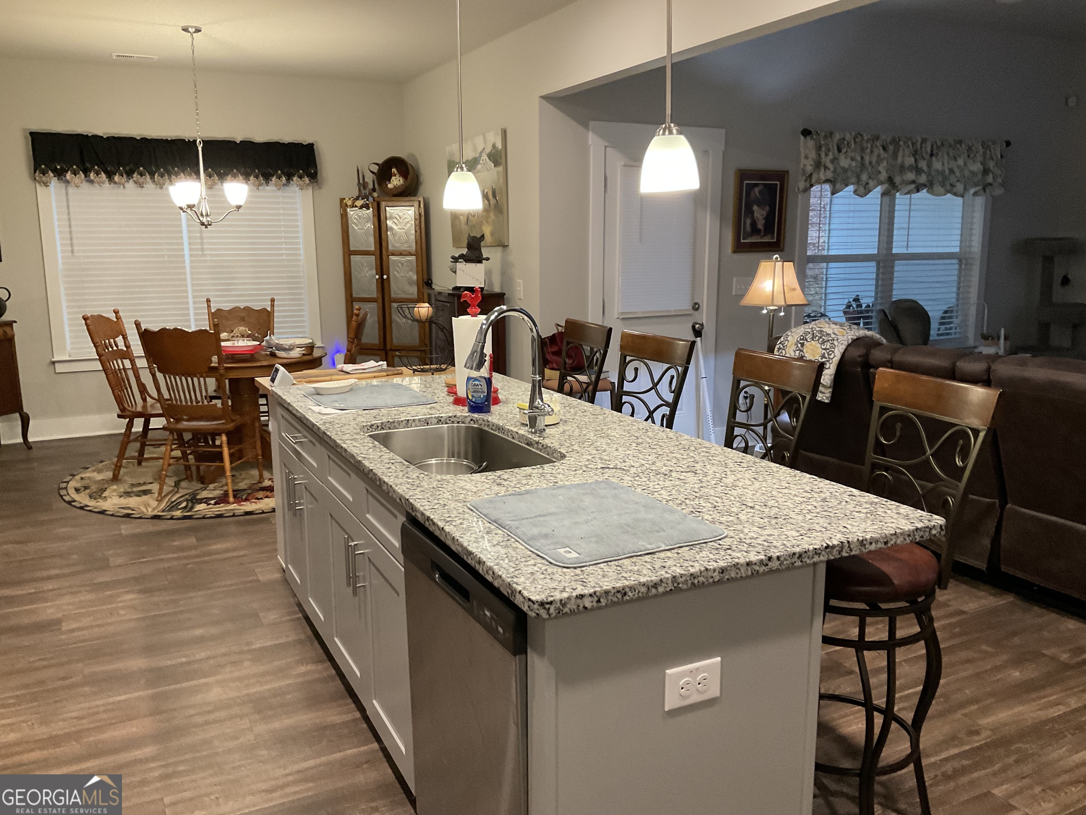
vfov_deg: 48.2
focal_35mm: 29
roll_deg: -0.6
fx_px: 910
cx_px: 543
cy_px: 408
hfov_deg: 61.7
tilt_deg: -11.1
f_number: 1.8
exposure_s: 1/60
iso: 200
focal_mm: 3
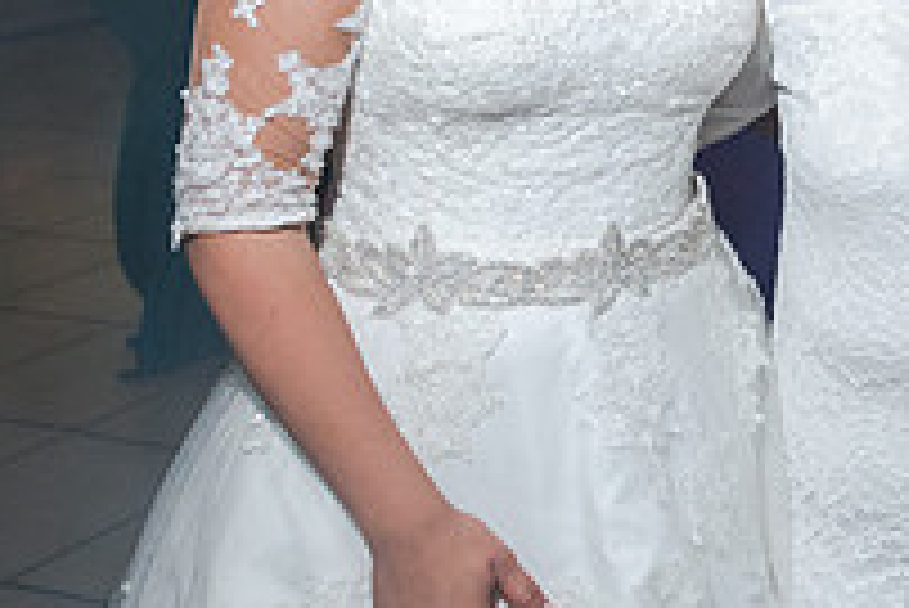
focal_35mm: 57
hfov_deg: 26.9
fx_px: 1440
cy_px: -84
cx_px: 1301
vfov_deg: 22.3
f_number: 4
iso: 1600
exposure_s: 1/100
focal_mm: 17
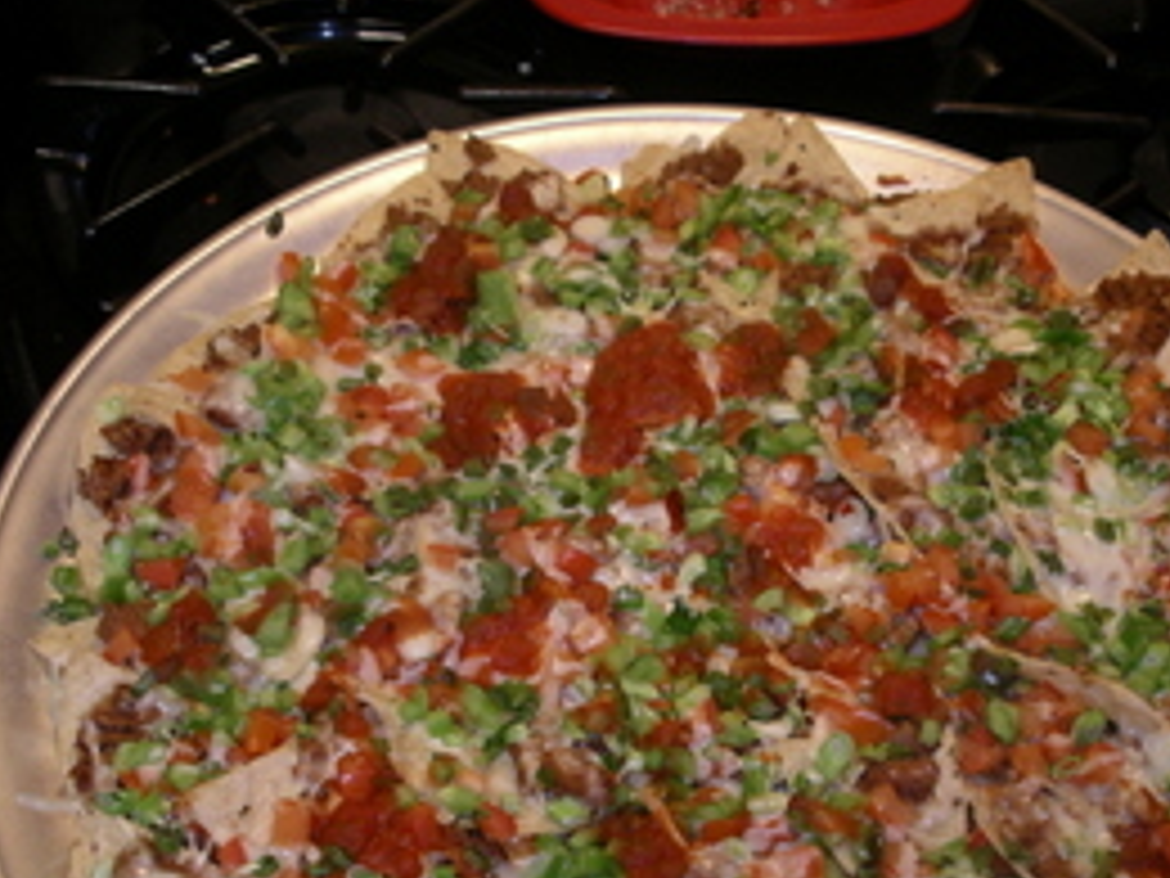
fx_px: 1927
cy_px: 639
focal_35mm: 57
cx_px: 716
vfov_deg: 25.4
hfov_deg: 33.6
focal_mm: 7.8
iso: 200
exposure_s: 1/40
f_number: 2.8
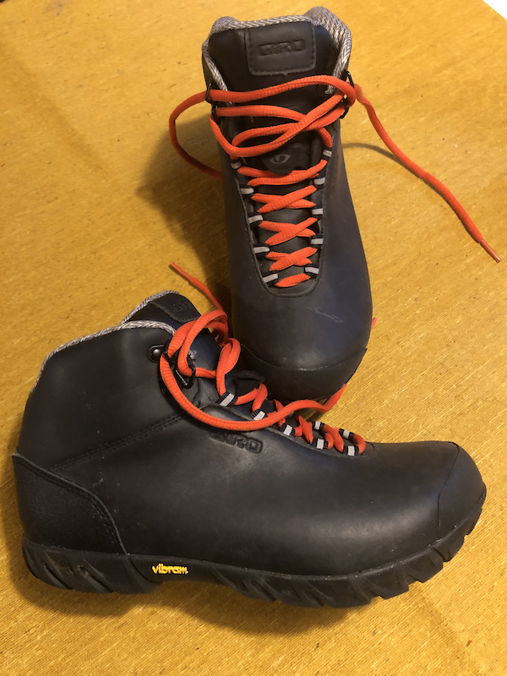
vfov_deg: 63.4
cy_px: 338
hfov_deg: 49.7
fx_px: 547
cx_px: 254
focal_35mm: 28
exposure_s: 1/5
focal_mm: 4
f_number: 1.8
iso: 100
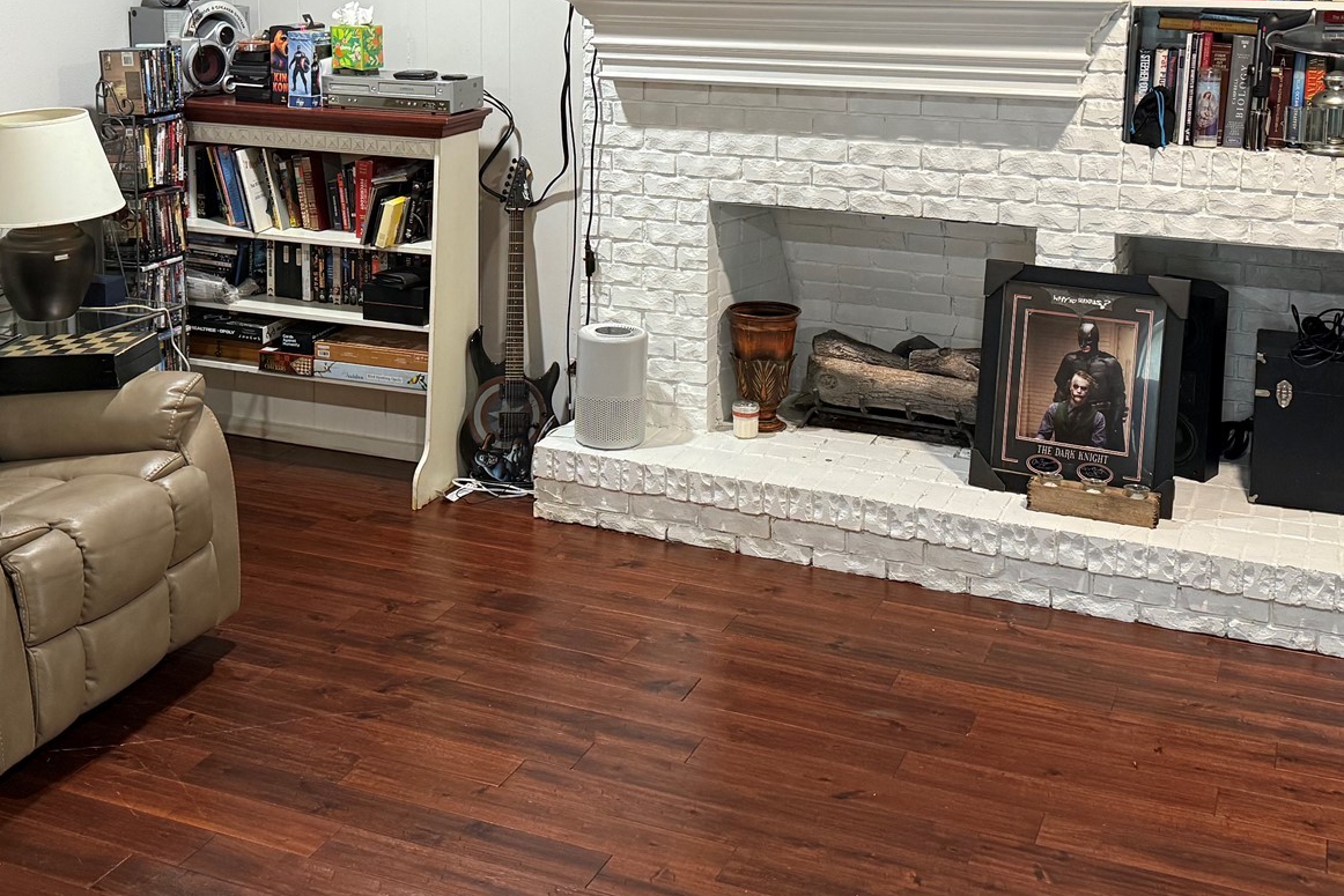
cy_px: 153
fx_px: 1643
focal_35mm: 44
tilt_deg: -9.0
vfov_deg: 29.7
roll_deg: -0.6
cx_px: 601
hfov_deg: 44.4
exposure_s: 1/60
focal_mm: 6.76
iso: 250
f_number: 1.78
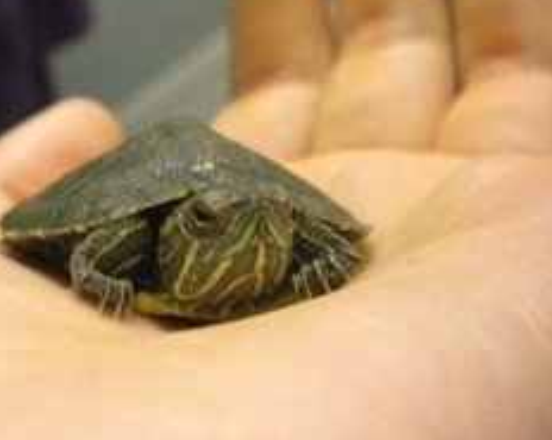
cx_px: 121
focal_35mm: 59
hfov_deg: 31.3
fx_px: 963
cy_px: 98
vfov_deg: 25.4
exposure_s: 1/8.2
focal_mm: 6.3
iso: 800
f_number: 3.1
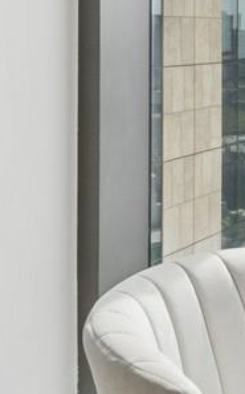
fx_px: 707
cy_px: 34
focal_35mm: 66
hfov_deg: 12.9
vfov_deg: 29.7
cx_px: 641
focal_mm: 12
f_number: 11
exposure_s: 1/200
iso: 200
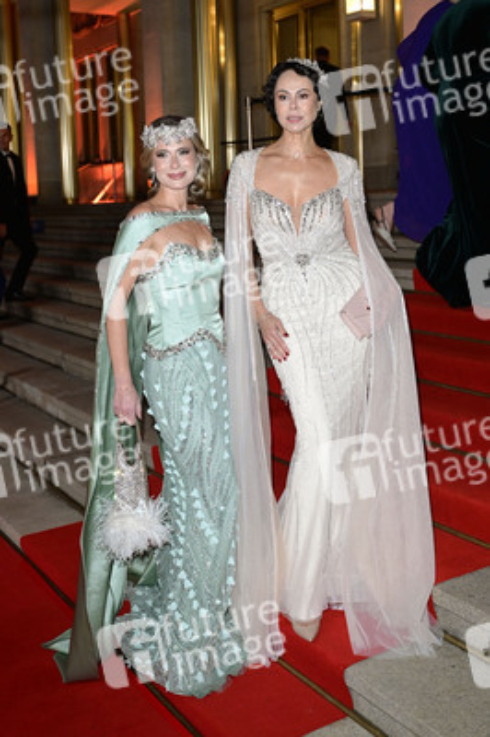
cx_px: 245
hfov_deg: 36.8
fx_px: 736
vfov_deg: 53.2
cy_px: 368
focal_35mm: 36
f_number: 4
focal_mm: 36
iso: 5000
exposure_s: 1/250
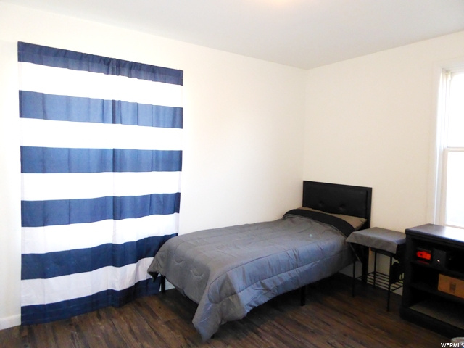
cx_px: 232
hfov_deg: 71.6
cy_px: 174
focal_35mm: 24
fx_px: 322
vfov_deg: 56.8
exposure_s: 1/60
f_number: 3.3
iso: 640
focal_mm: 4.3
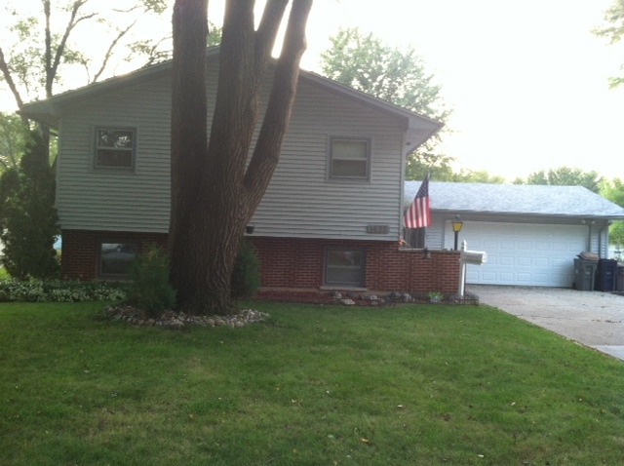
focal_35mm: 35
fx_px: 630
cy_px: 233
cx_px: 312
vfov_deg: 40.6
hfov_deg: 52.7
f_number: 2.8
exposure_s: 1/15
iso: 100
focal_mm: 3.85
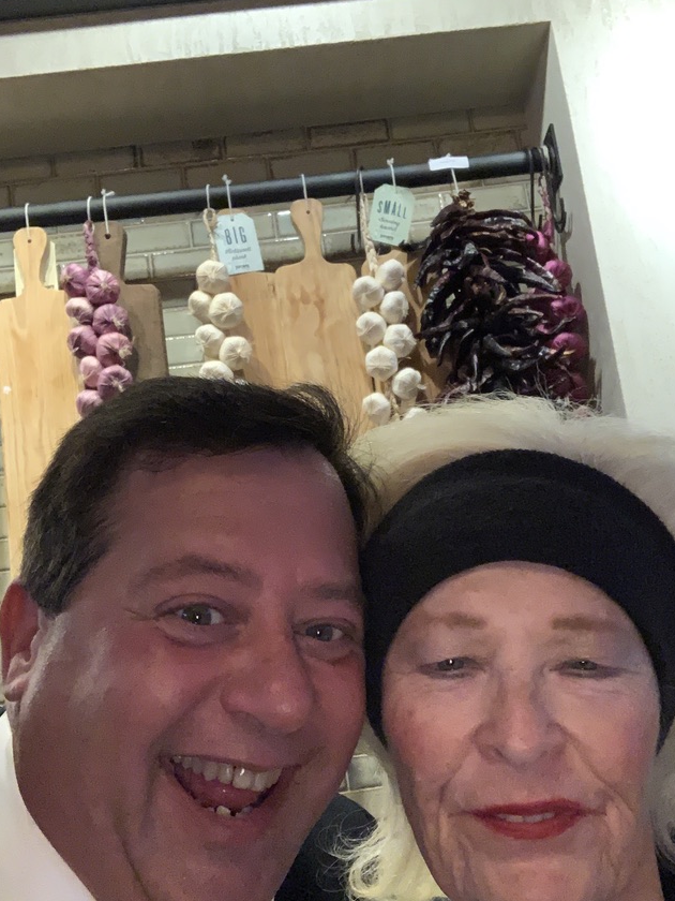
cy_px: 506
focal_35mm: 39
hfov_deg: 36.8
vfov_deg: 47.8
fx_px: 1014
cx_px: 356
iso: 640
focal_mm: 2.87
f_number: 2.2
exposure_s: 1/30
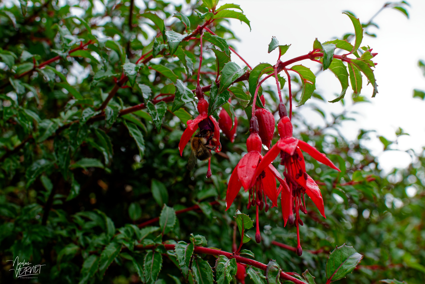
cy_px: 142
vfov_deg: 25.8
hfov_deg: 37.8
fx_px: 620
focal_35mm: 52
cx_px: 212
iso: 800
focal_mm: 35
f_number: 8
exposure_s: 1/250
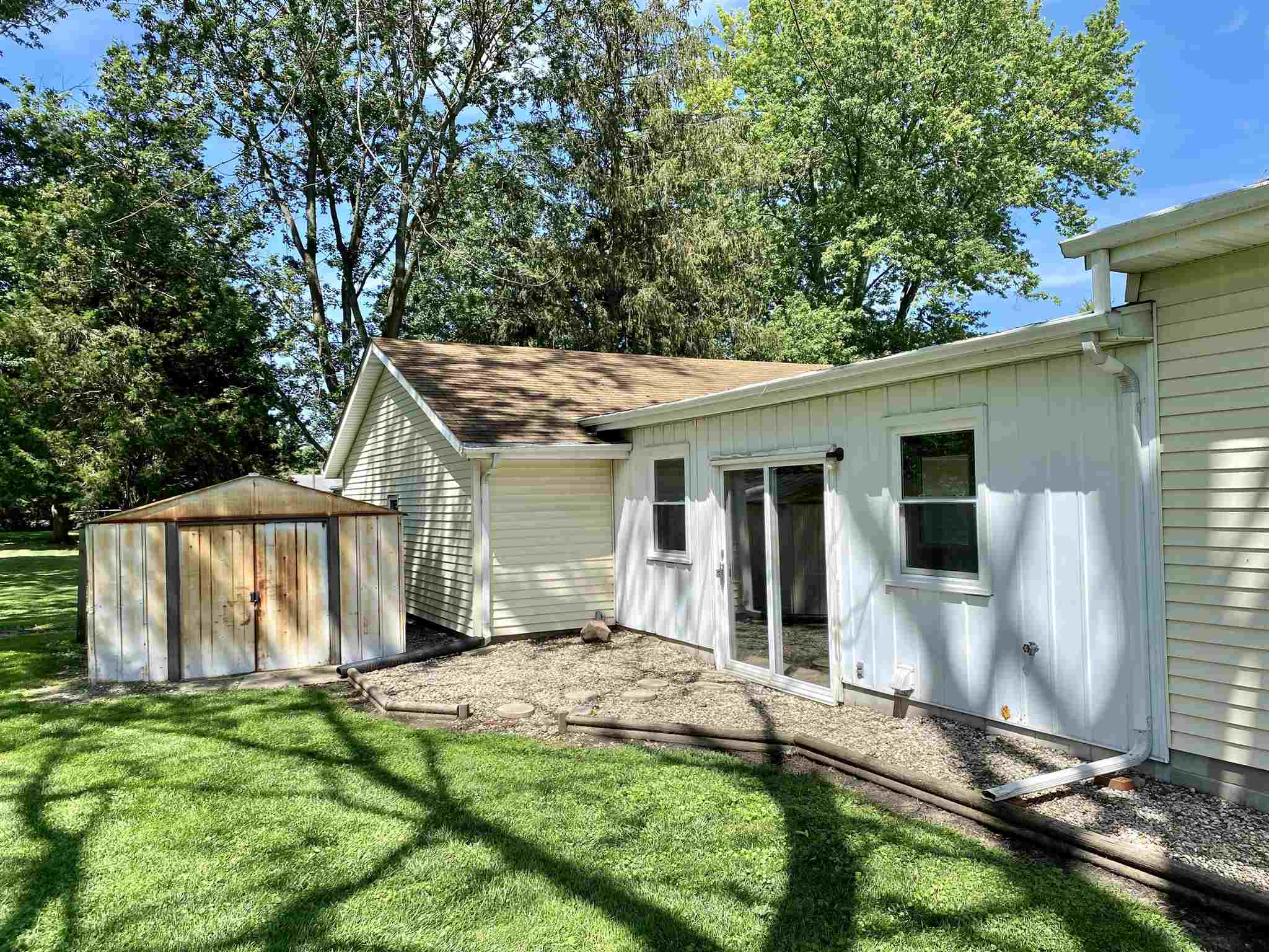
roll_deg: +0.7
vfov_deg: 53.1
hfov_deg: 67.3
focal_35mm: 26
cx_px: 634
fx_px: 953
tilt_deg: +1.5
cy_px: 476
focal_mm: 4.25
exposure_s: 1/1395
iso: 32
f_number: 1.8
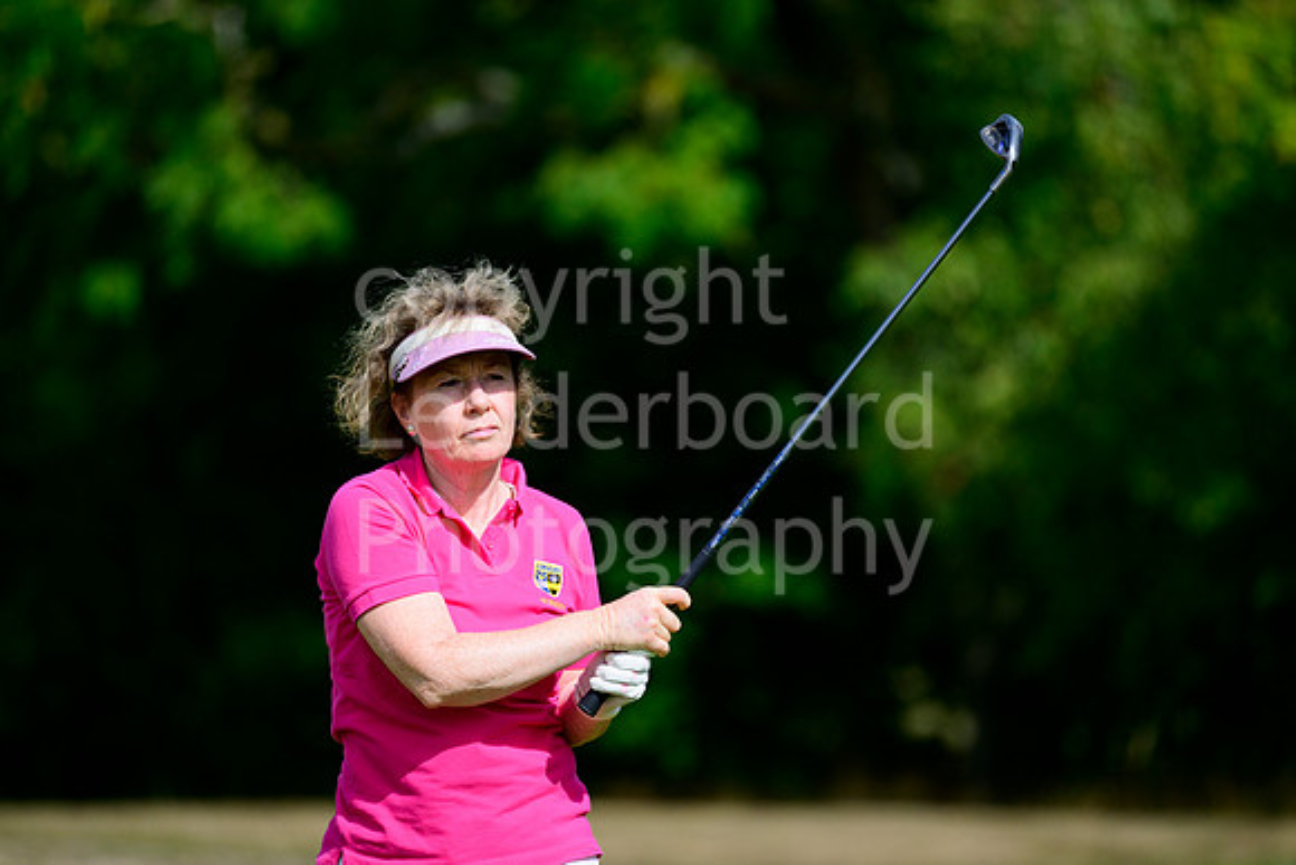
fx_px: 14403
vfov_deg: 3.4
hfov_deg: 5.2
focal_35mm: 400
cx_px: 648
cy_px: 432
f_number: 5.6
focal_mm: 400
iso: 400
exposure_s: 1/2500
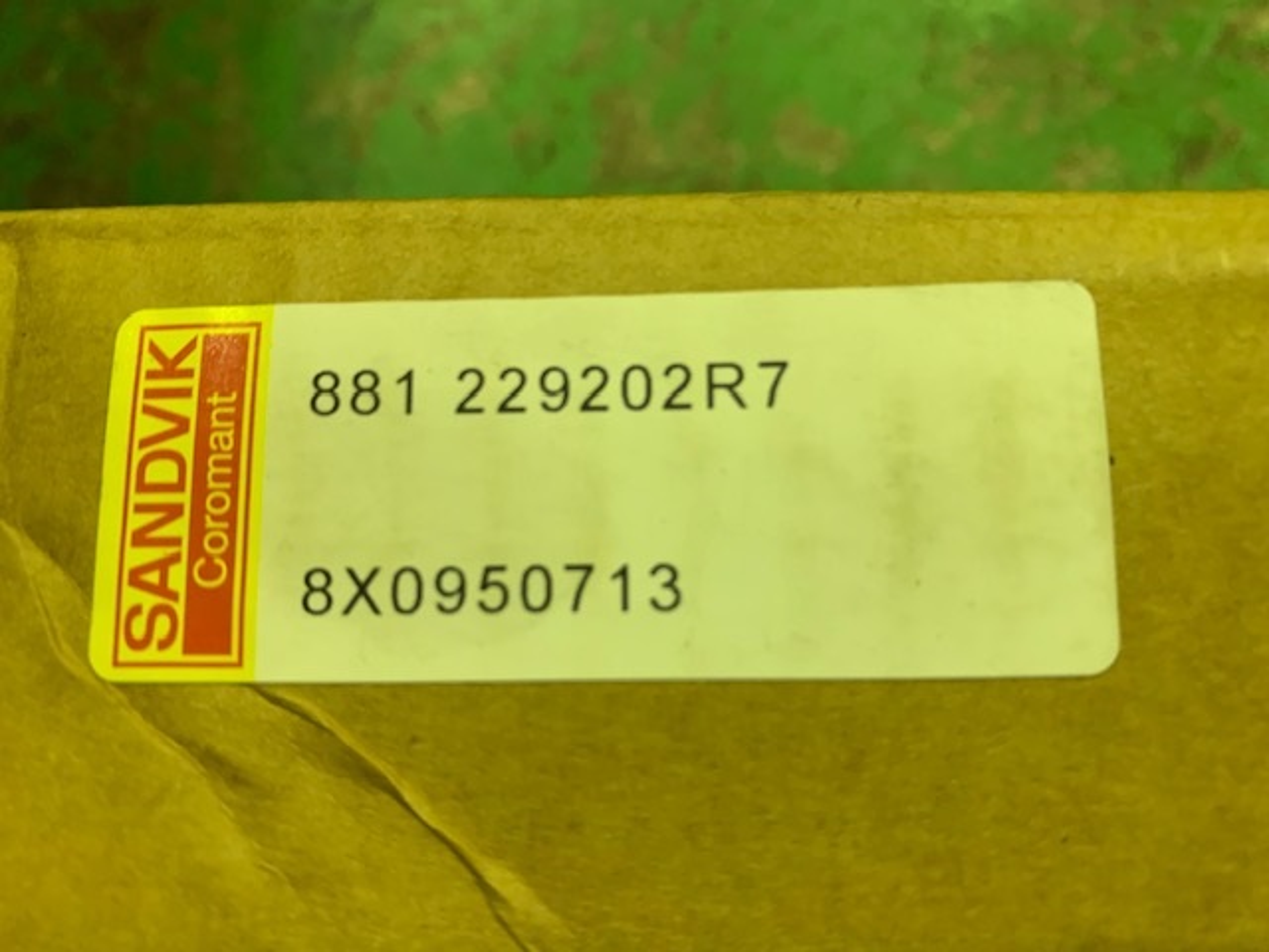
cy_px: 476
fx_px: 953
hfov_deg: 67.3
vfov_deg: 53.1
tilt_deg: -71.2
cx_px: 634
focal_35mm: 26
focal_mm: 4.25
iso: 160
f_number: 1.8
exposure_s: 1/60
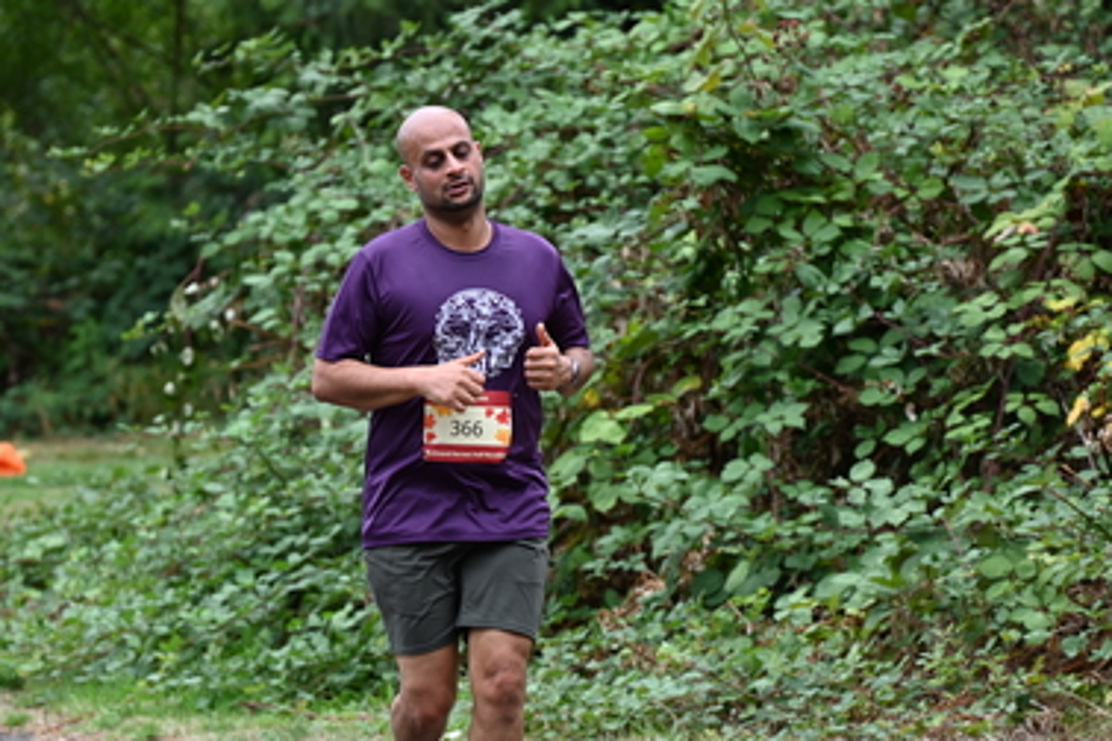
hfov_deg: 7.1
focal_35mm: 291
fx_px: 8988
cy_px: 407
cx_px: 465
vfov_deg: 4.7
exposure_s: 1/320
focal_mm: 200
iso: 400
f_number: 6.3
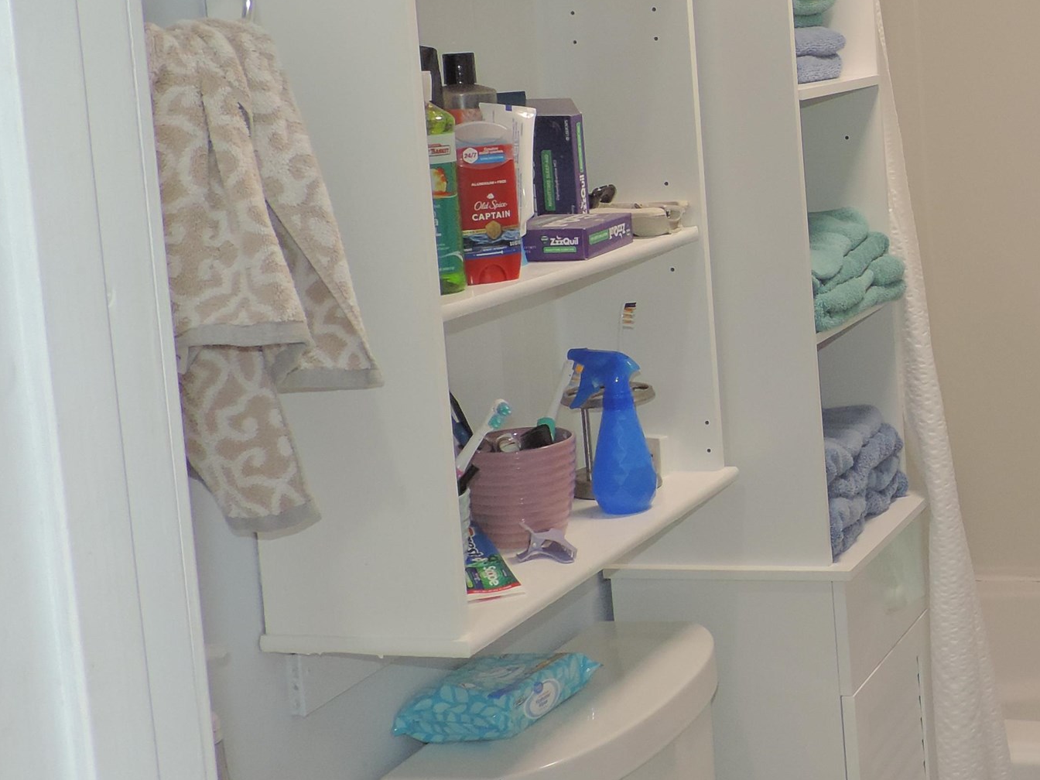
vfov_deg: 22.8
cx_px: 1119
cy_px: 225
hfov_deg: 27.8
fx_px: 1923
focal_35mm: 64
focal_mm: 4.9
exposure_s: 1/40
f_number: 3.1
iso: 200
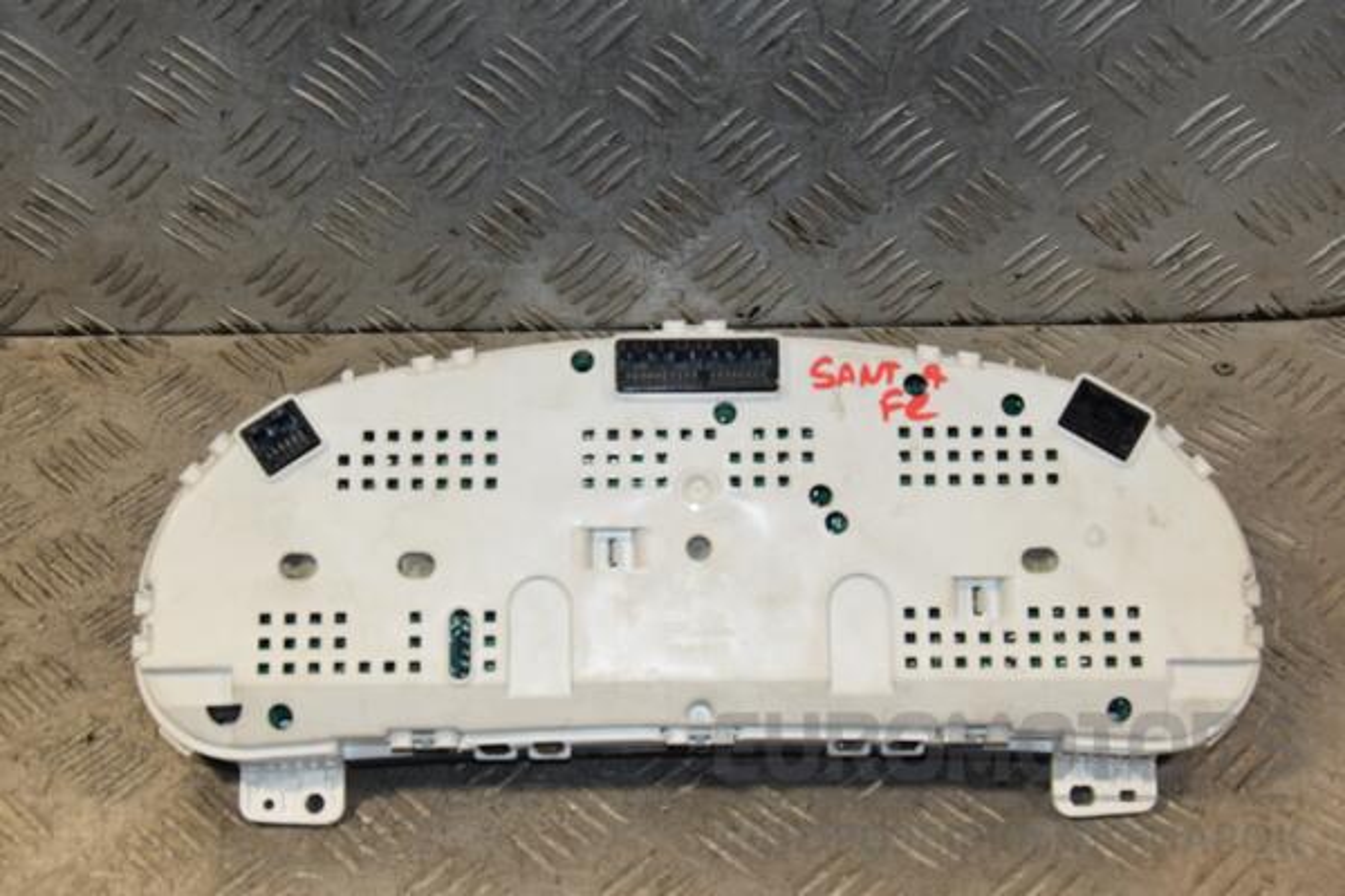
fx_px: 2241
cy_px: 448
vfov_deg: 22.6
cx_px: 672
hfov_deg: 33.4
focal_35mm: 60
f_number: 8
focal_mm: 40
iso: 800
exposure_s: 1/200
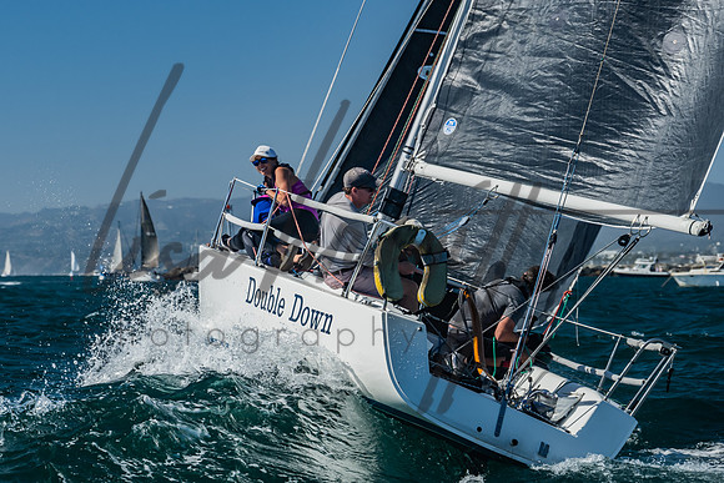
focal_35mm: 132
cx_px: 252
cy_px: 230
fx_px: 2665
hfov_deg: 15.4
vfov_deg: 10.4
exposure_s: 1/640
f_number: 6.3
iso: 160
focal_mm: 97
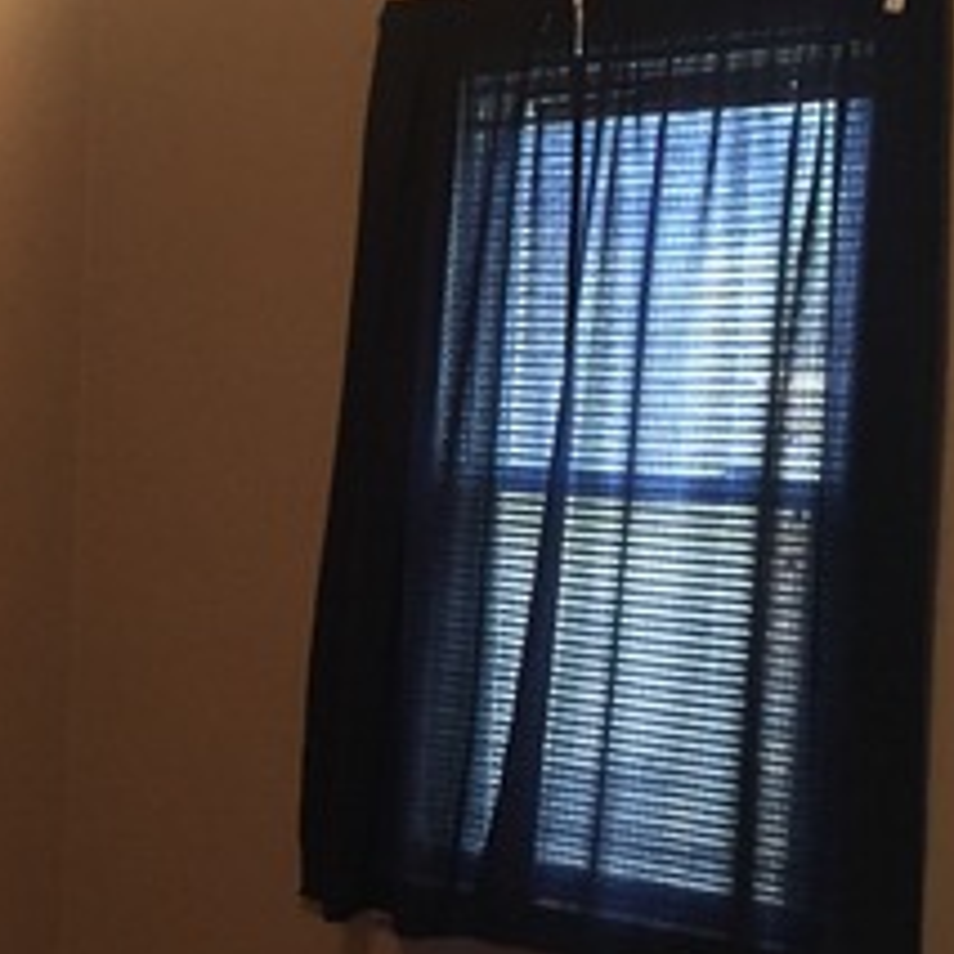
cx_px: -99
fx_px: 2401
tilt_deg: -6.6
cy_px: 708
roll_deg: -1.7
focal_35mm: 77
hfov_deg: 21.3
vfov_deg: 22.3
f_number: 2.2
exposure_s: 1/15
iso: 250
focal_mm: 4.15
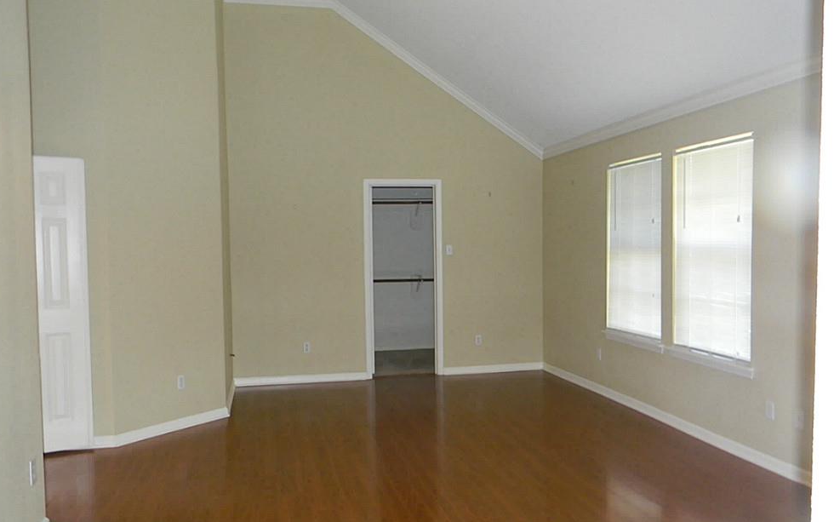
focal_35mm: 31
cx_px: 410
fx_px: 705
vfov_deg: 40.6
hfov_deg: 61.2
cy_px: 285
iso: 368
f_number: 3.5
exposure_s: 1/26
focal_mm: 5
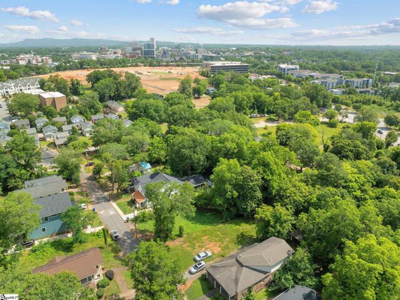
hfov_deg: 71.6
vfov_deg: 56.8
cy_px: 150
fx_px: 277
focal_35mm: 24
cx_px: 200
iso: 100
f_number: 4.5
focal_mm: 12.29
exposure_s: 1/60
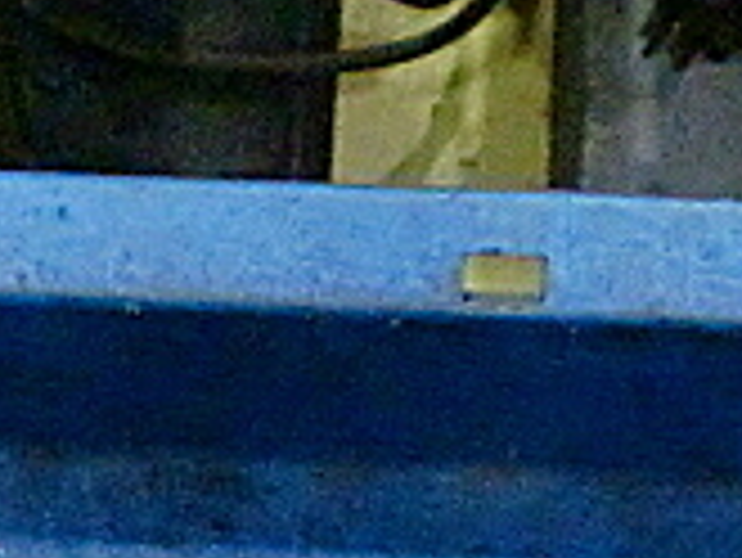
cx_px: 279
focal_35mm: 136
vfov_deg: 10.3
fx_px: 2917
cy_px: 1008
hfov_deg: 14.5
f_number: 3.1
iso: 1000
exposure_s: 1/60
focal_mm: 6.3
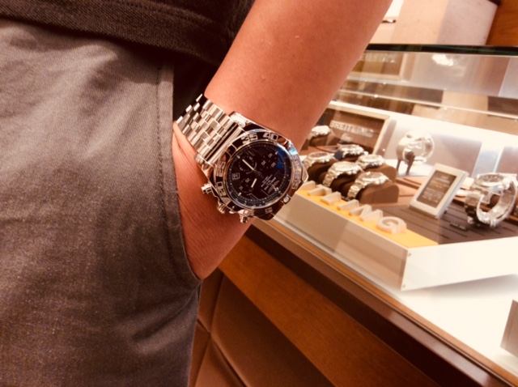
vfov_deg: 44.1
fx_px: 478
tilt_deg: -9.4
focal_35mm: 32
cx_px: 259
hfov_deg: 56.9
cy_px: 194
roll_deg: -13.4
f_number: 2.4
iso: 80
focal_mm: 3.3
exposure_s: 1/24
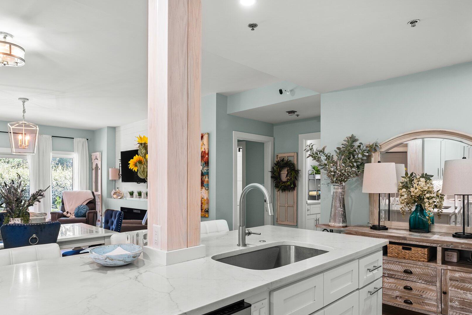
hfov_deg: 74.1
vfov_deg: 53.3
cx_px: 216
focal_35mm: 24
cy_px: 186
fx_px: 312
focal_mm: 18.6
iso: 400
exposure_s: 1/1.25
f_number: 8
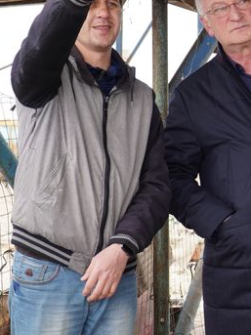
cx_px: 356
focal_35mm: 101
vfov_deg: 19.4
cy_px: 119
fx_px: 977
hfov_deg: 13.9
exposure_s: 1/60
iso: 125
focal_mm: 30
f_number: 4
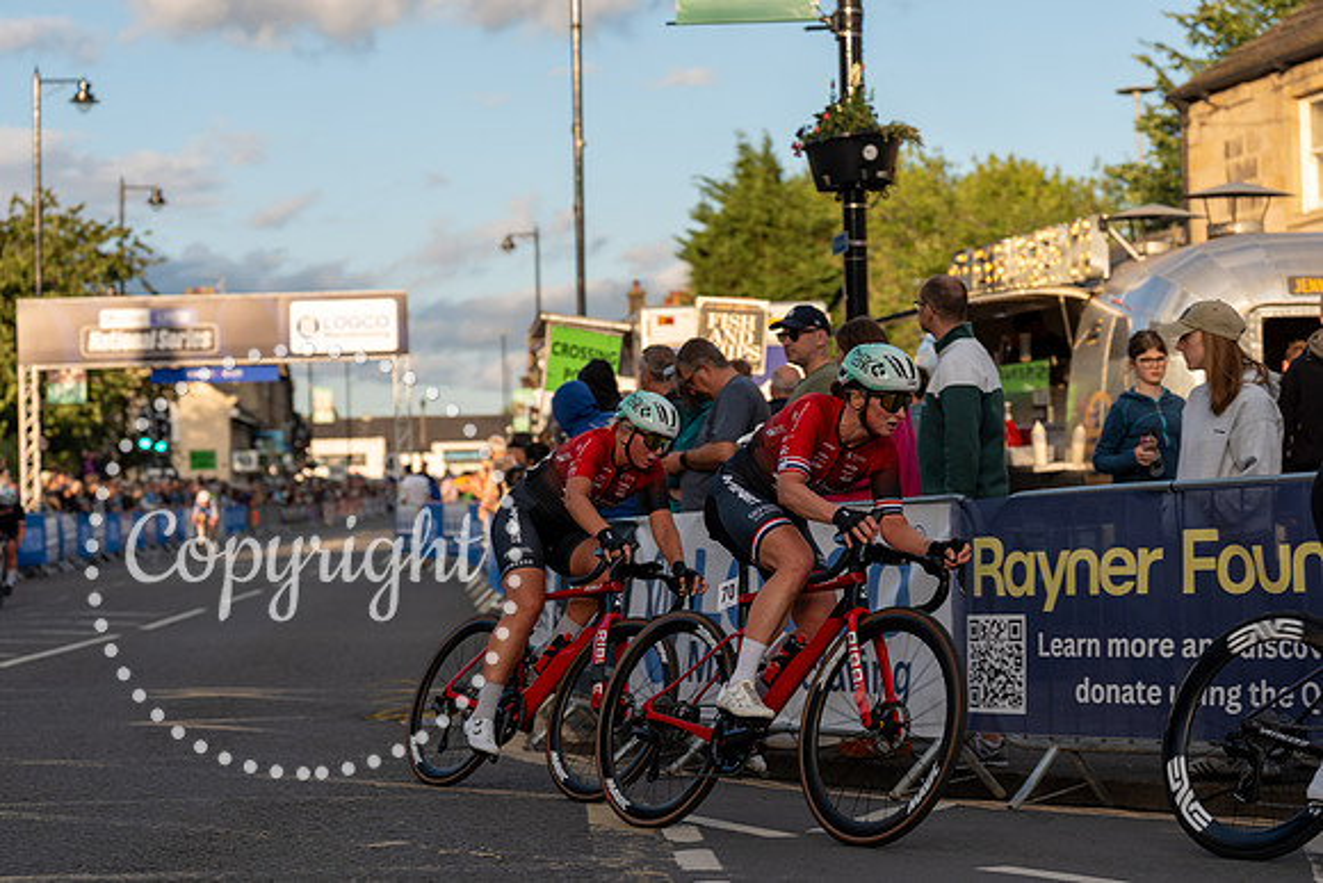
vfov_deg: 18.2
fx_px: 2757
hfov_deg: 27.0
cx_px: 662
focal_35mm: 75
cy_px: 442
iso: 200
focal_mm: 75
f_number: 3.5
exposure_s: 1/800
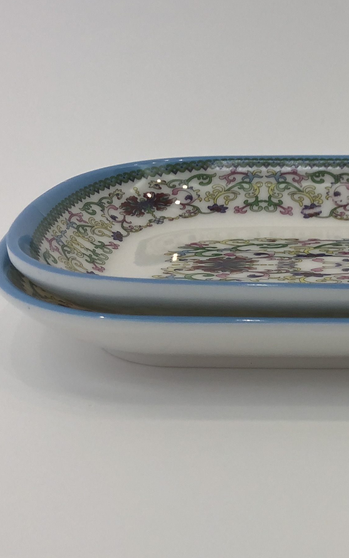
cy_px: 345
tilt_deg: -23.3
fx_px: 1004
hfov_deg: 18.8
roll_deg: +0.1
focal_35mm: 66
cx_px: 396
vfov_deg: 31.0
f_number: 1.8
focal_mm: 4
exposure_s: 1/100
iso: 40
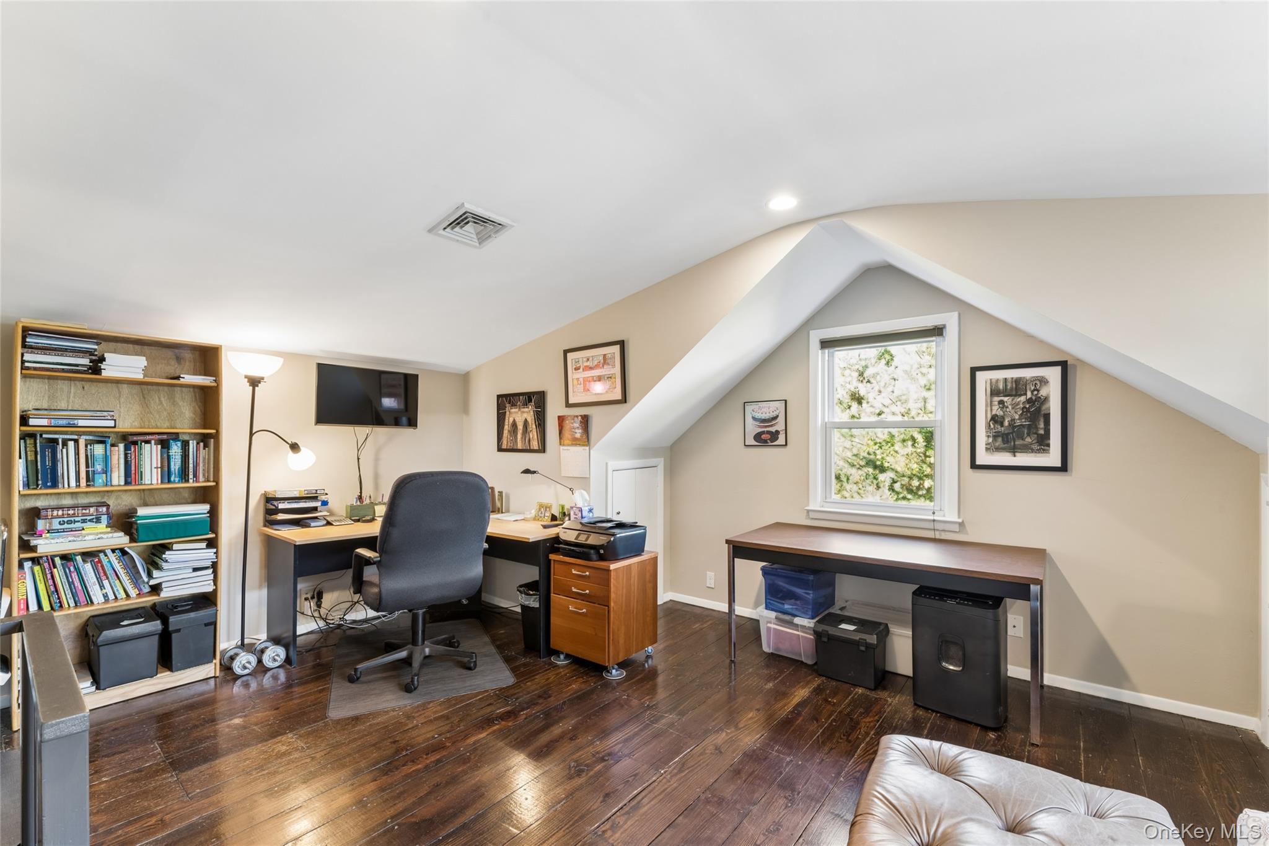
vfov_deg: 76.6
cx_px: 634
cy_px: 423
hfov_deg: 99.7
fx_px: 536
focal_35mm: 15
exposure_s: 1/2
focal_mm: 15.2
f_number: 13
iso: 400
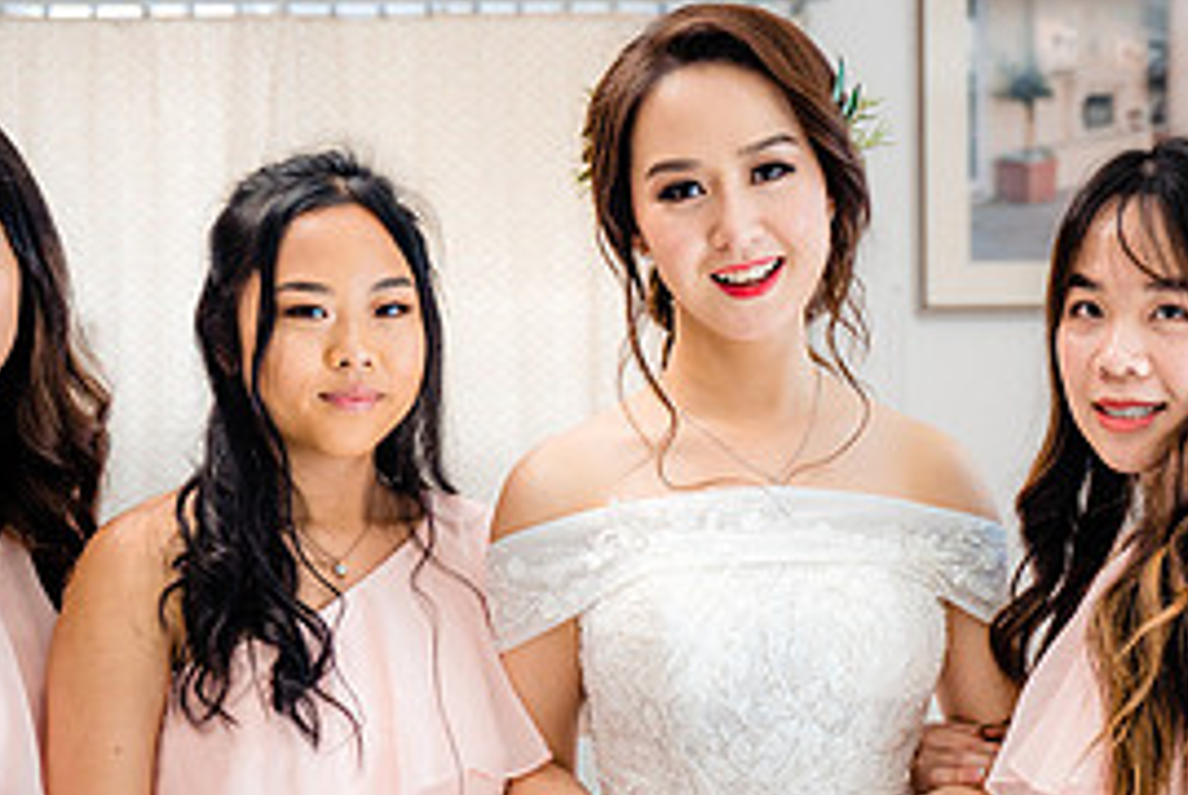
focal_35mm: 85
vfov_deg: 16.0
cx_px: 719
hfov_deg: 23.8
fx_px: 2808
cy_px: 639
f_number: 2.8
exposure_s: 1/200
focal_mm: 37
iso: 500
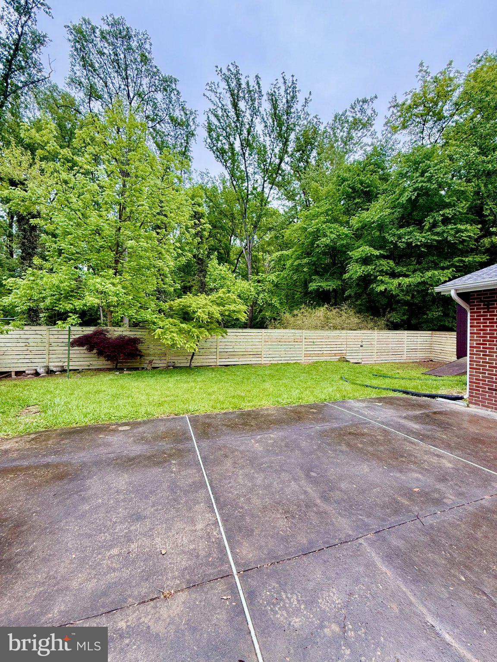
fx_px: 268
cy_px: 331
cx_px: 248
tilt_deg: -1.3
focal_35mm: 14
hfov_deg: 85.7
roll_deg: -1.7
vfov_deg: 102.1
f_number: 2.2
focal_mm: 2.22
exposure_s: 1/174
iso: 64
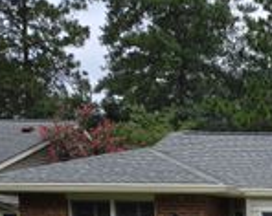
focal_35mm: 76
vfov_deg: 18.0
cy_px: 323
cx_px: 371
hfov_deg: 22.1
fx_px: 611
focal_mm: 5.4
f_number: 1.8
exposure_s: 1/1212
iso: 25
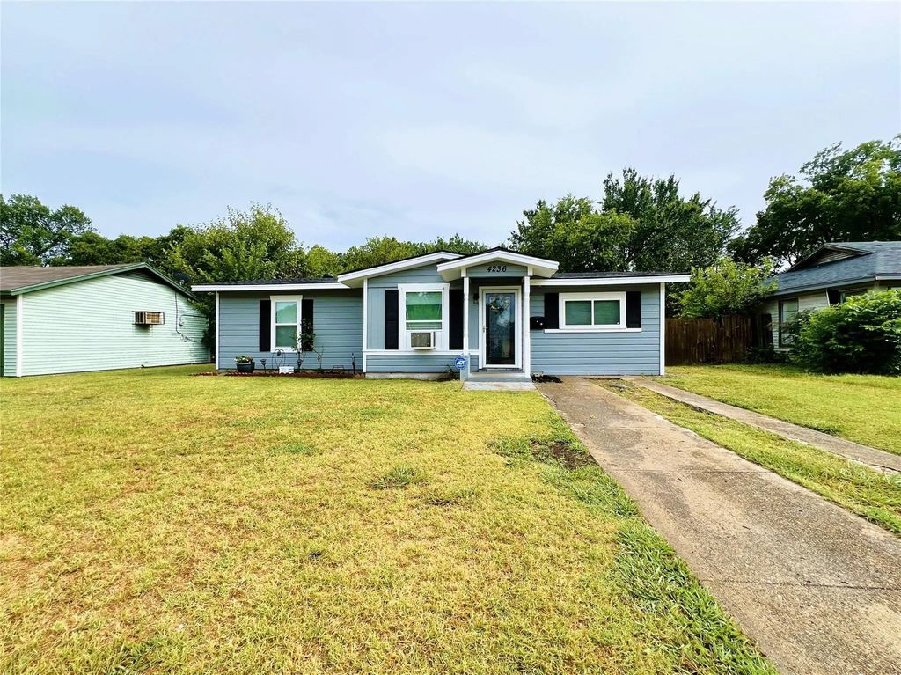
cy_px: 338
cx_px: 450
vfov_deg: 89.9
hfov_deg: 106.2
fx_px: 338
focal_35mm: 13
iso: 32
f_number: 1.8
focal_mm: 1.57
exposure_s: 1/1143
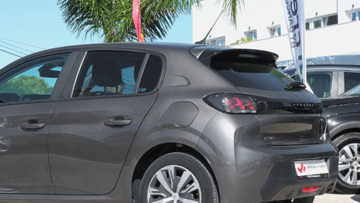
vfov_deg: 10.4
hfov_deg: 18.2
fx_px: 1117
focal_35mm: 117
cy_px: 144
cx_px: 106
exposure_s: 1/200
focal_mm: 44.5
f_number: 9
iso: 160
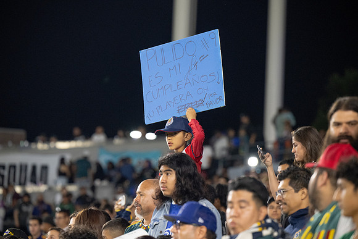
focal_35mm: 185
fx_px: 1840
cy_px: 120
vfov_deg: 7.4
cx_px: 179
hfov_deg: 11.1
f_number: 4
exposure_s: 1/400
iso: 4500
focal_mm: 185
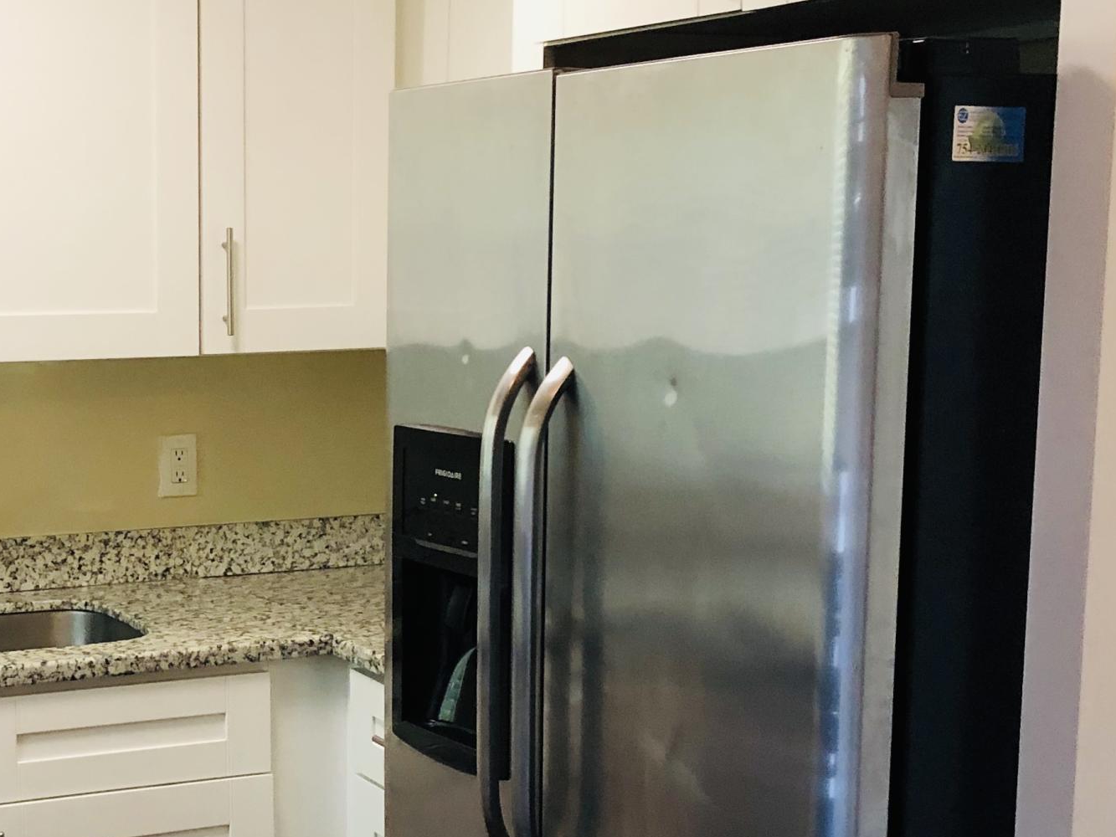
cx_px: 166
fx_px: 2031
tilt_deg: -10.9
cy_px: 593
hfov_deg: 29.7
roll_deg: +0.4
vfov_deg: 23.1
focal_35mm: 63
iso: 64
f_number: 1.8
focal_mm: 4
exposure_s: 1/15
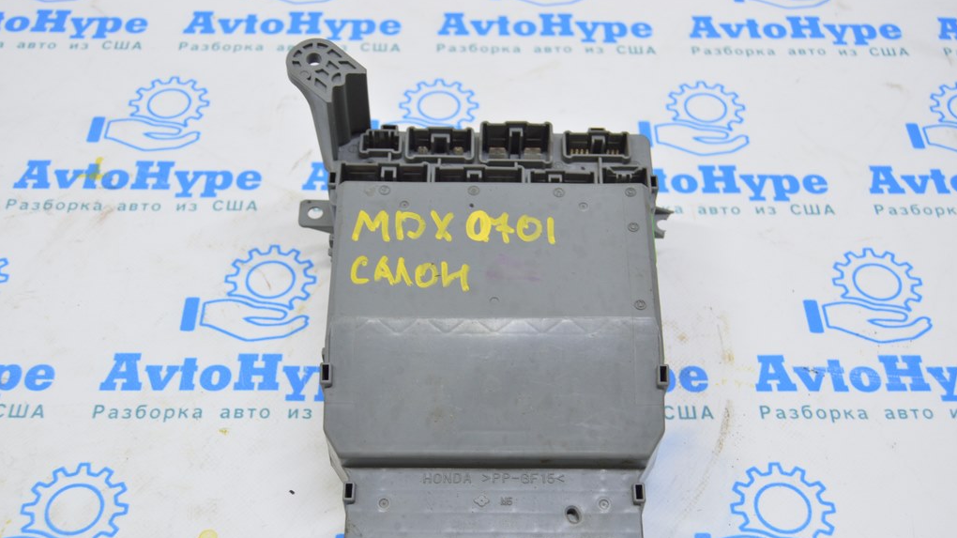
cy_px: 314
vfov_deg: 28.9
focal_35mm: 41
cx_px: 479
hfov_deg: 49.4
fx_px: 1040
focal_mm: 26
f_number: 5.6
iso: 400
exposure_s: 1/20
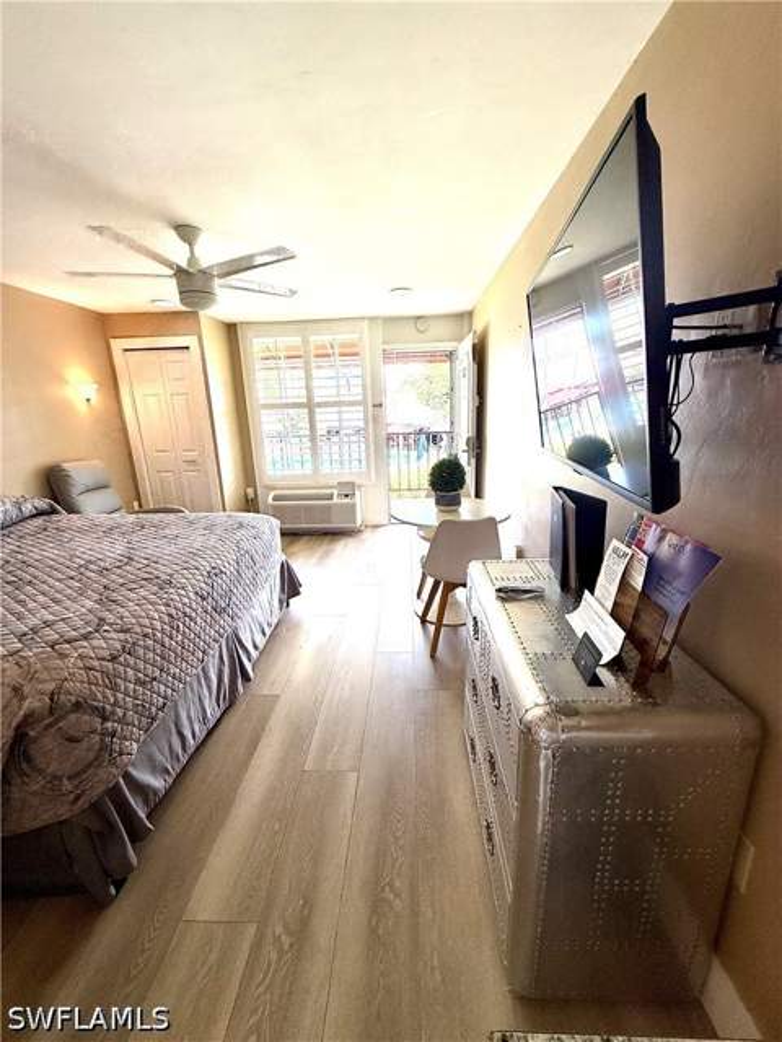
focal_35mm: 14
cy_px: 521
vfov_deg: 102.1
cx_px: 391
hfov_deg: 85.7
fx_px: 422
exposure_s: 1/131
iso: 64
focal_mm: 2.22
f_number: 2.2
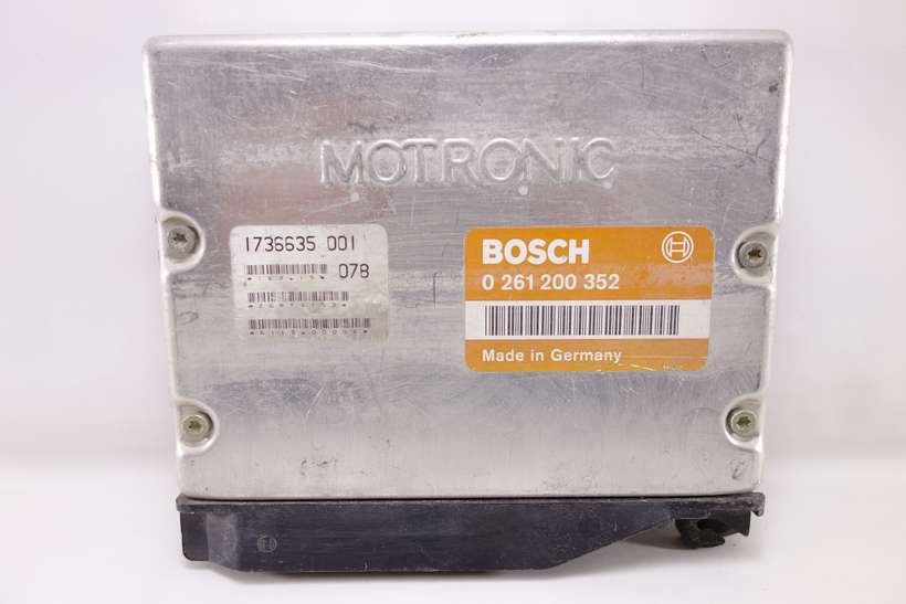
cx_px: 453
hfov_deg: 65.5
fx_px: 705
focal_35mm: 28
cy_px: 302
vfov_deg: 46.4
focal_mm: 10.4
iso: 125
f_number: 2
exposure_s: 1/100
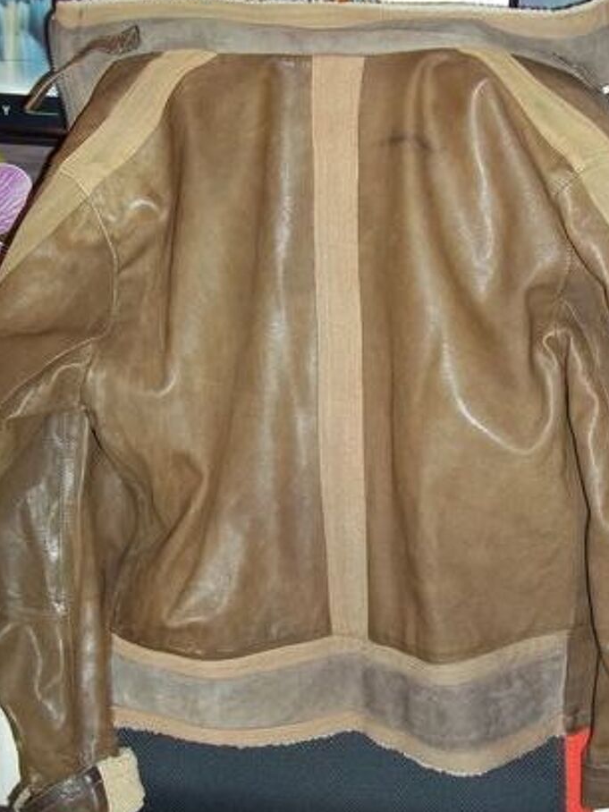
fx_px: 1102
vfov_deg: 40.3
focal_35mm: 47
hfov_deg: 30.8
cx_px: 346
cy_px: 473
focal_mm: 5.7
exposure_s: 1/30
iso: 80
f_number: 2.9
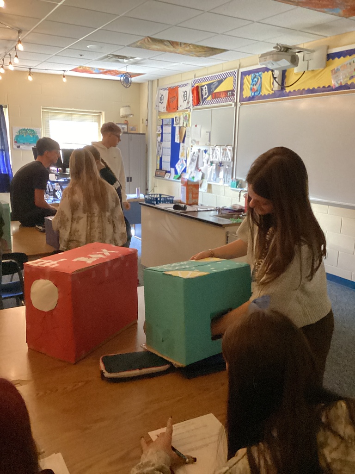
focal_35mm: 31
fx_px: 424
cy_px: 237
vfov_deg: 58.4
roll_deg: -1.5
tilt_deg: -12.5
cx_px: 178
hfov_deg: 45.4
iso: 400
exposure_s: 1/40
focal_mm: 3.3
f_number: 2.4
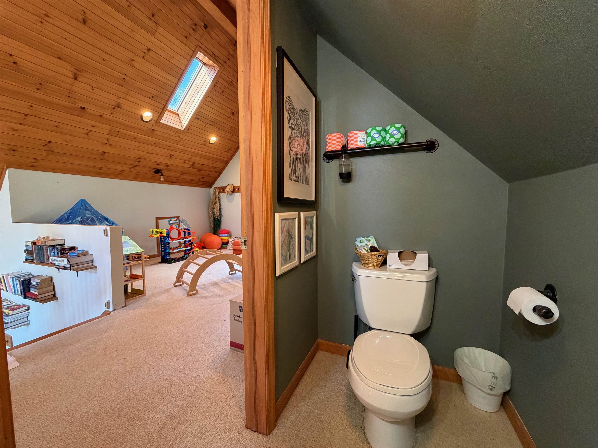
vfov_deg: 85.7
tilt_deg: -3.7
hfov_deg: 102.1
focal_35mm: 14
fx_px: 242
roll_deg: +1.0
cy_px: 224
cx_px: 299
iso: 320
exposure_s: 1/60
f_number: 2.2
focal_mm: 2.22
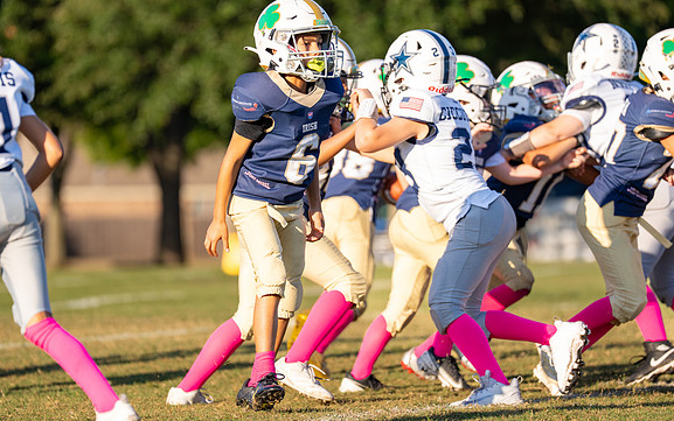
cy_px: 207
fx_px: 5328
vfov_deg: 4.5
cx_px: 329
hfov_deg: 7.2
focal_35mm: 290
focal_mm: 200
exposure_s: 1/2500
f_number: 2.8
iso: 200
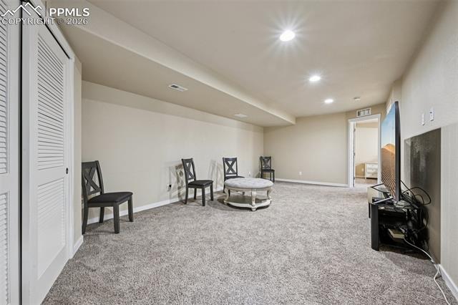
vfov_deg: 81.1
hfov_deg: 104.3
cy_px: 152
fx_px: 178
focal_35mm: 14
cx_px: 229
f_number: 11
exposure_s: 1/2
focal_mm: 14
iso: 400
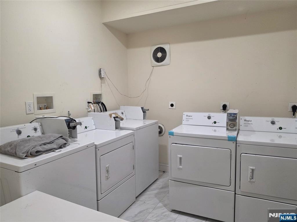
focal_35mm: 23
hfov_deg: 73.9
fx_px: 197
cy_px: 111
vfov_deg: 58.9
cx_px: 148
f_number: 1.4
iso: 160
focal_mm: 6.5
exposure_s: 1/120
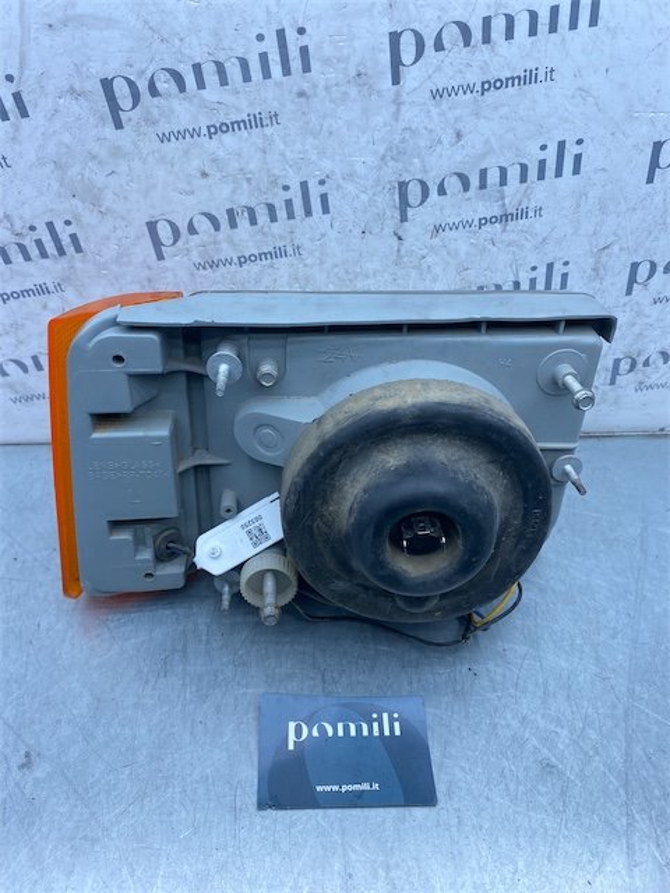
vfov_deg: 67.3
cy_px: 446
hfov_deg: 53.1
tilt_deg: -42.3
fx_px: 671
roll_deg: -4.8
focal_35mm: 26
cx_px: 335
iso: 32
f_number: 1.8
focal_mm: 4.25
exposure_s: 1/681
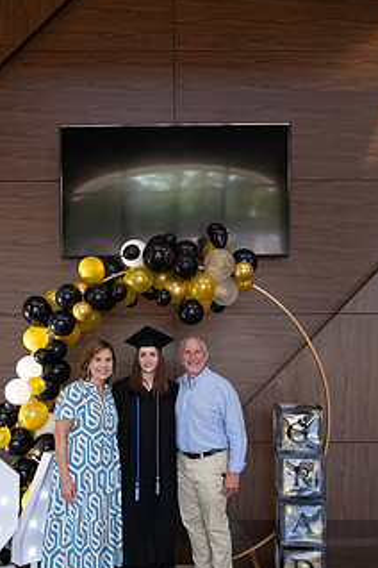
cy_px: 322
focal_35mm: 34
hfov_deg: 38.7
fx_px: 535
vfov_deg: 55.6
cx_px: 152
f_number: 4
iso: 1600
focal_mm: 24
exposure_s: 1/200
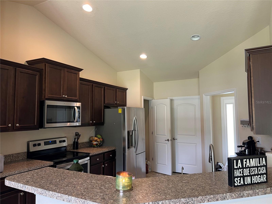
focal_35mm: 26
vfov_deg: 53.1
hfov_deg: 67.3
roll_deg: +0.4
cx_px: 136
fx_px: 204
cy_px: 102
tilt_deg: +3.5
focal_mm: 5.7
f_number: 1.5
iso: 80
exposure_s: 1/60
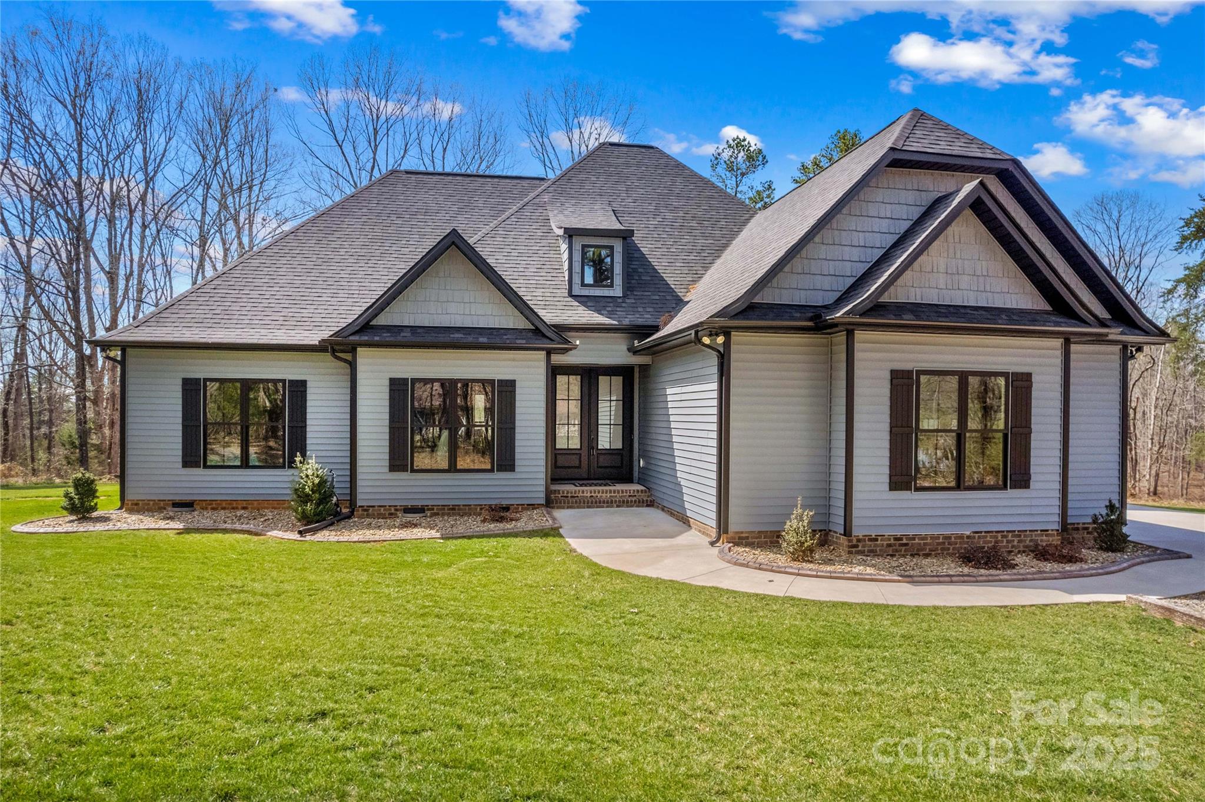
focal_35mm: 22
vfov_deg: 57.2
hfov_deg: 78.6
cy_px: 401
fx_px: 736
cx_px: 602
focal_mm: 8.38
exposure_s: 1/2000
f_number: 2.8
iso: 400
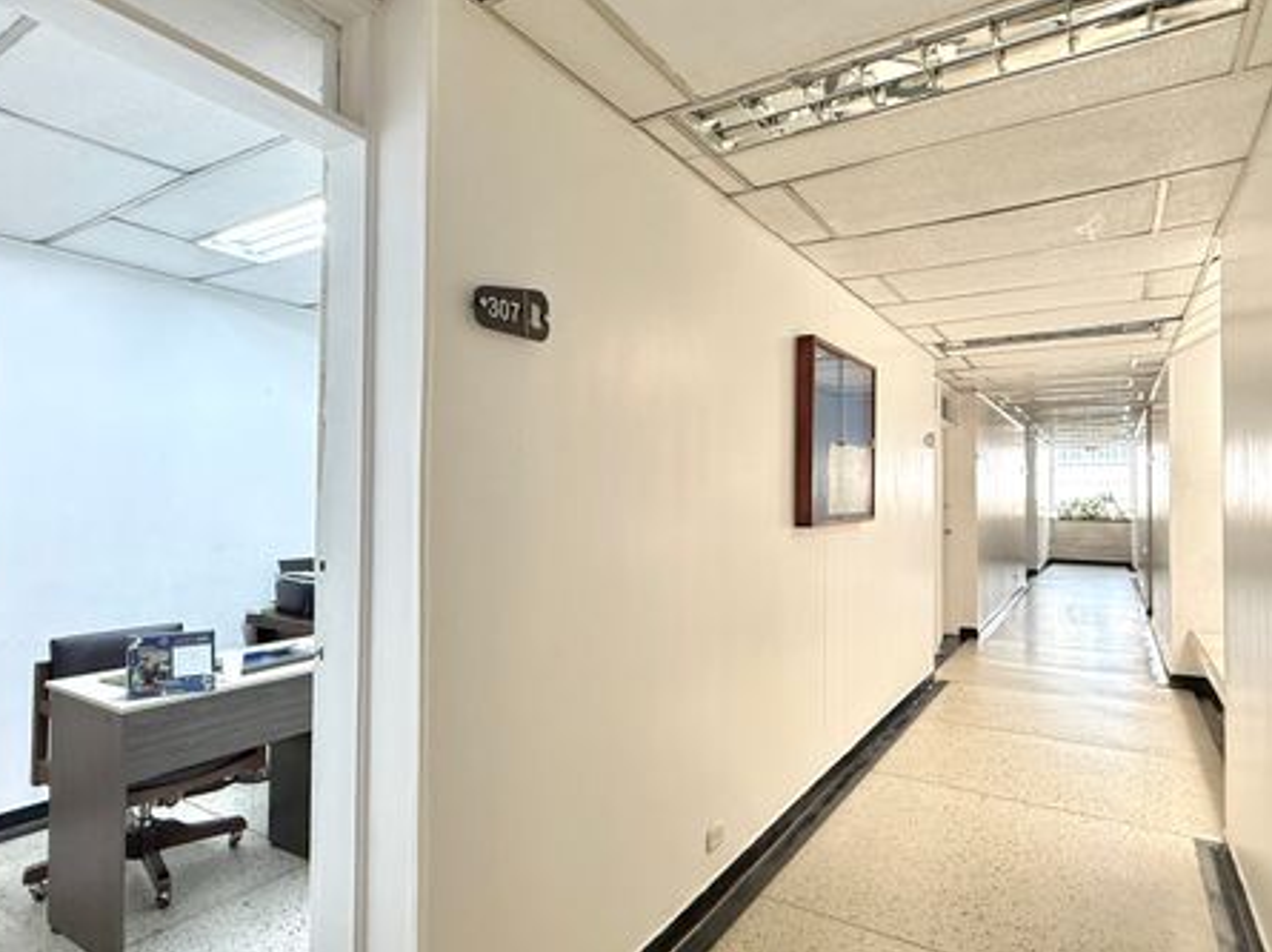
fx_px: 771
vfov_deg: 63.4
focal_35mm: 21
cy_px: 480
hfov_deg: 78.9
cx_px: 593
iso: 500
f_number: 2.2
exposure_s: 1/60
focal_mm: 2.22
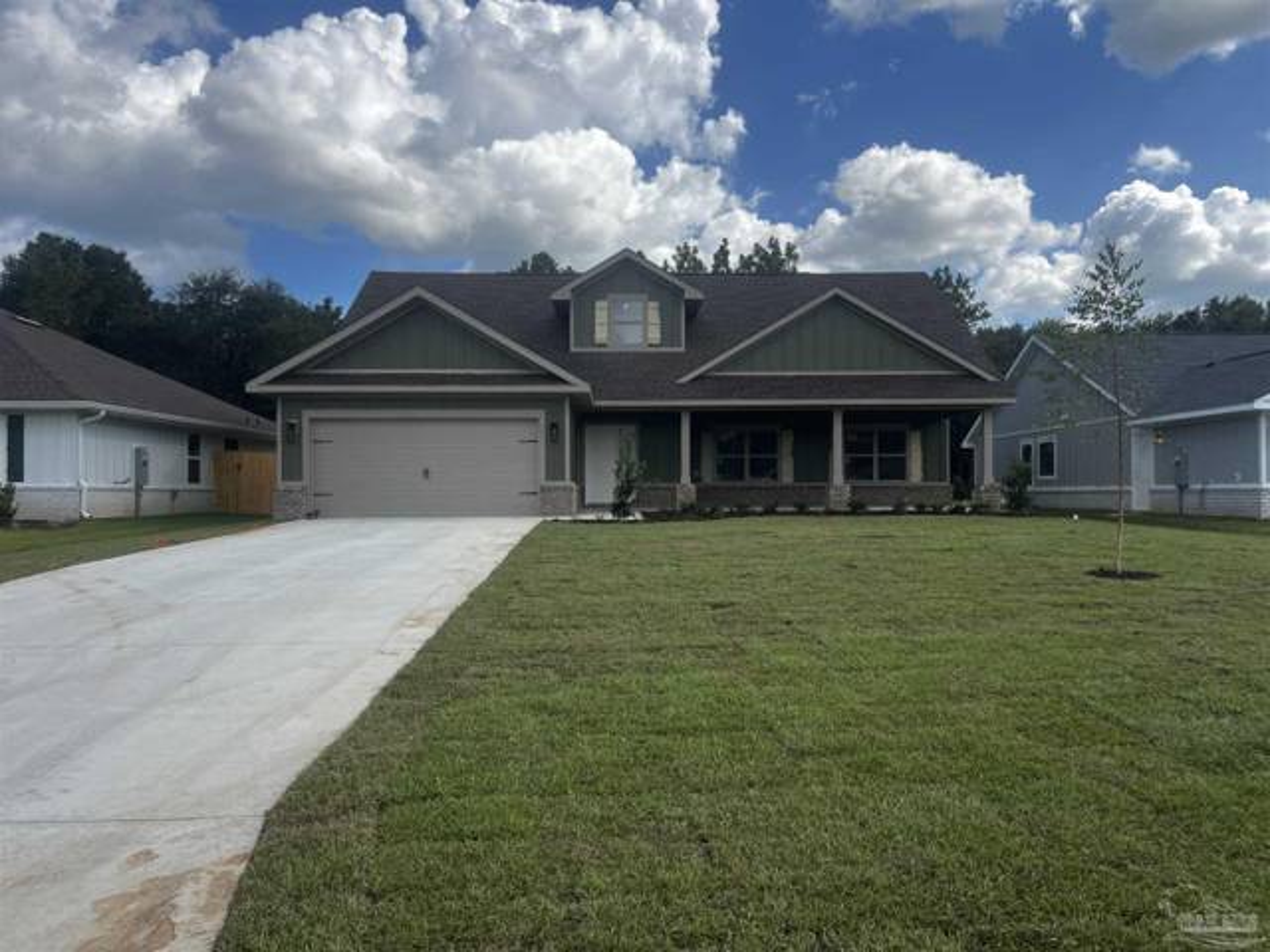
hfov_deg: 67.3
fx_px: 954
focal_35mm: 26
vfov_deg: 53.1
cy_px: 476
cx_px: 635
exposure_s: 1/3704
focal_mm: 5.7
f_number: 1.5
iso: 50
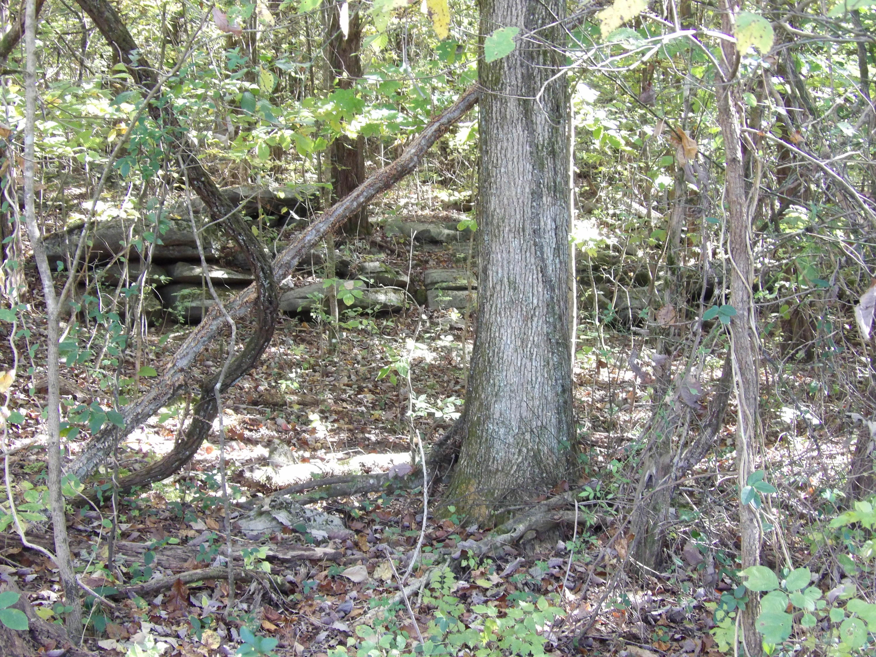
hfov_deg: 31.2
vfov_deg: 23.7
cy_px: 328
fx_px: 1569
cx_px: 438
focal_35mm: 62
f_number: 4
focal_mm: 11.1
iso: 558
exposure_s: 1/60
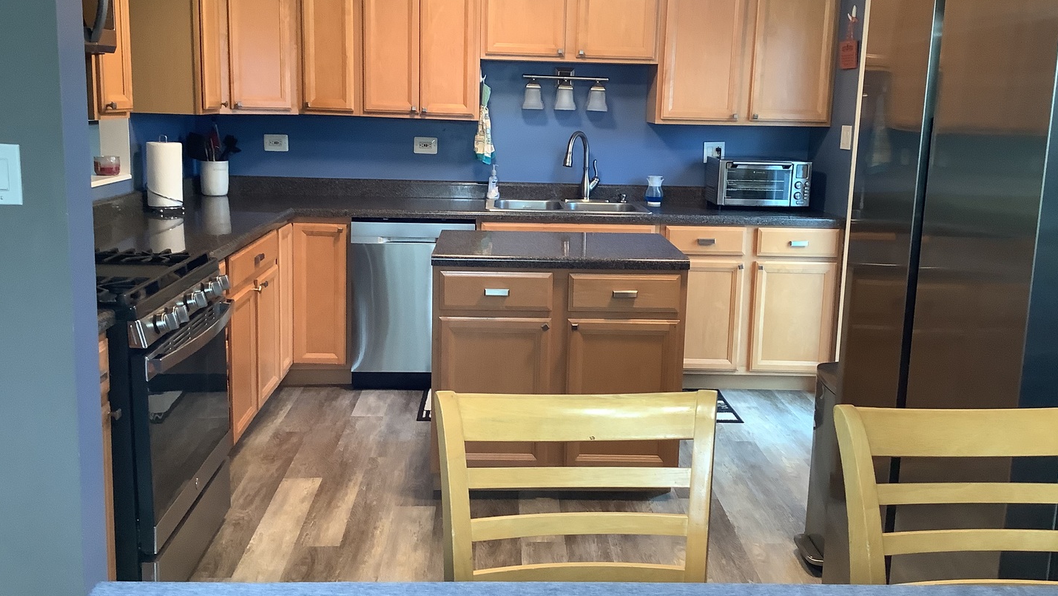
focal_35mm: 34
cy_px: 253
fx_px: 954
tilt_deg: -9.1
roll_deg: -1.1
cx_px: 528
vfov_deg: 34.6
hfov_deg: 58.0
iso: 160
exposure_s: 1/50
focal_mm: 3.3
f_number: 2.4
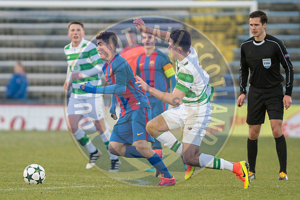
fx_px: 3751
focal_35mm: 450
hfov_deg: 4.6
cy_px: 100
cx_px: 150
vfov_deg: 3.1
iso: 800
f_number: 2.8
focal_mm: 300
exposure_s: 1/1000
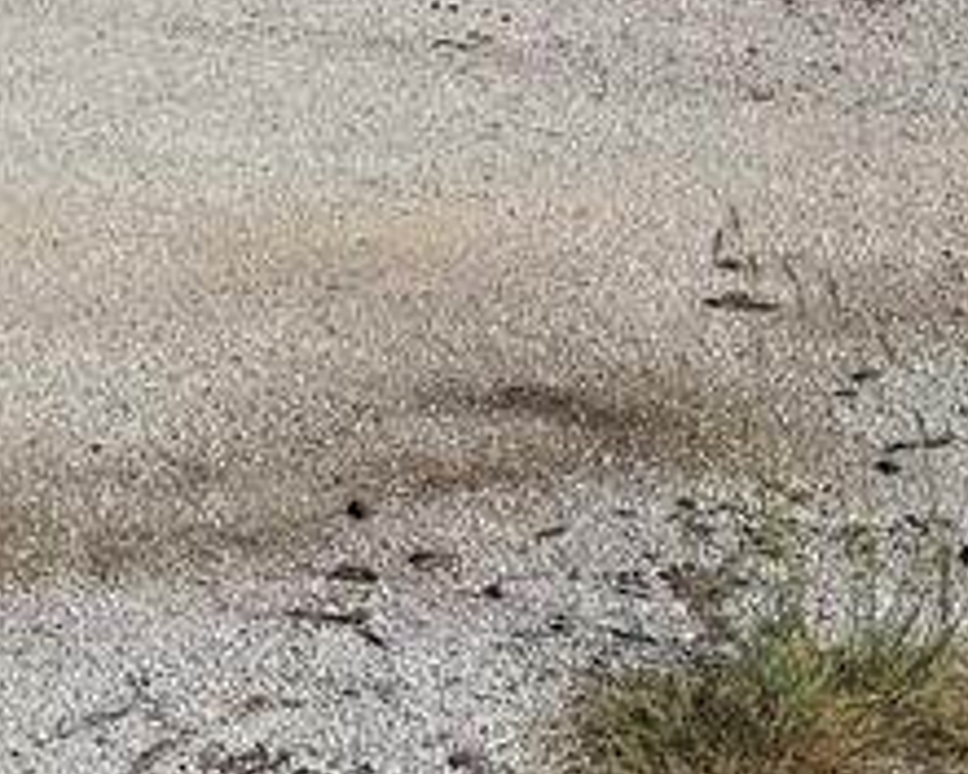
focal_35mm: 109
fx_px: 3123
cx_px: 414
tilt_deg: +2.3
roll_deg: +0.5
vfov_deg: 12.3
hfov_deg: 17.6
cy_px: -831
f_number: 1.78
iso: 80
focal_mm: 6.76
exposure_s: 1/7353
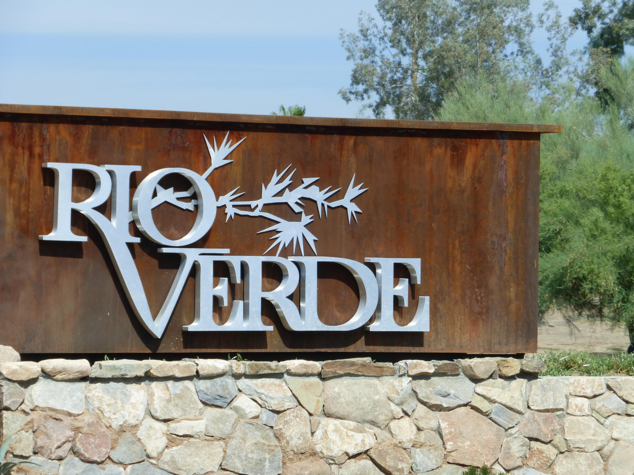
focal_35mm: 154
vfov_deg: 9.6
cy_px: 238
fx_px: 2821
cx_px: 317
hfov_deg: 12.8
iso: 100
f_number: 5.4
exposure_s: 1/400
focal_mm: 27.6
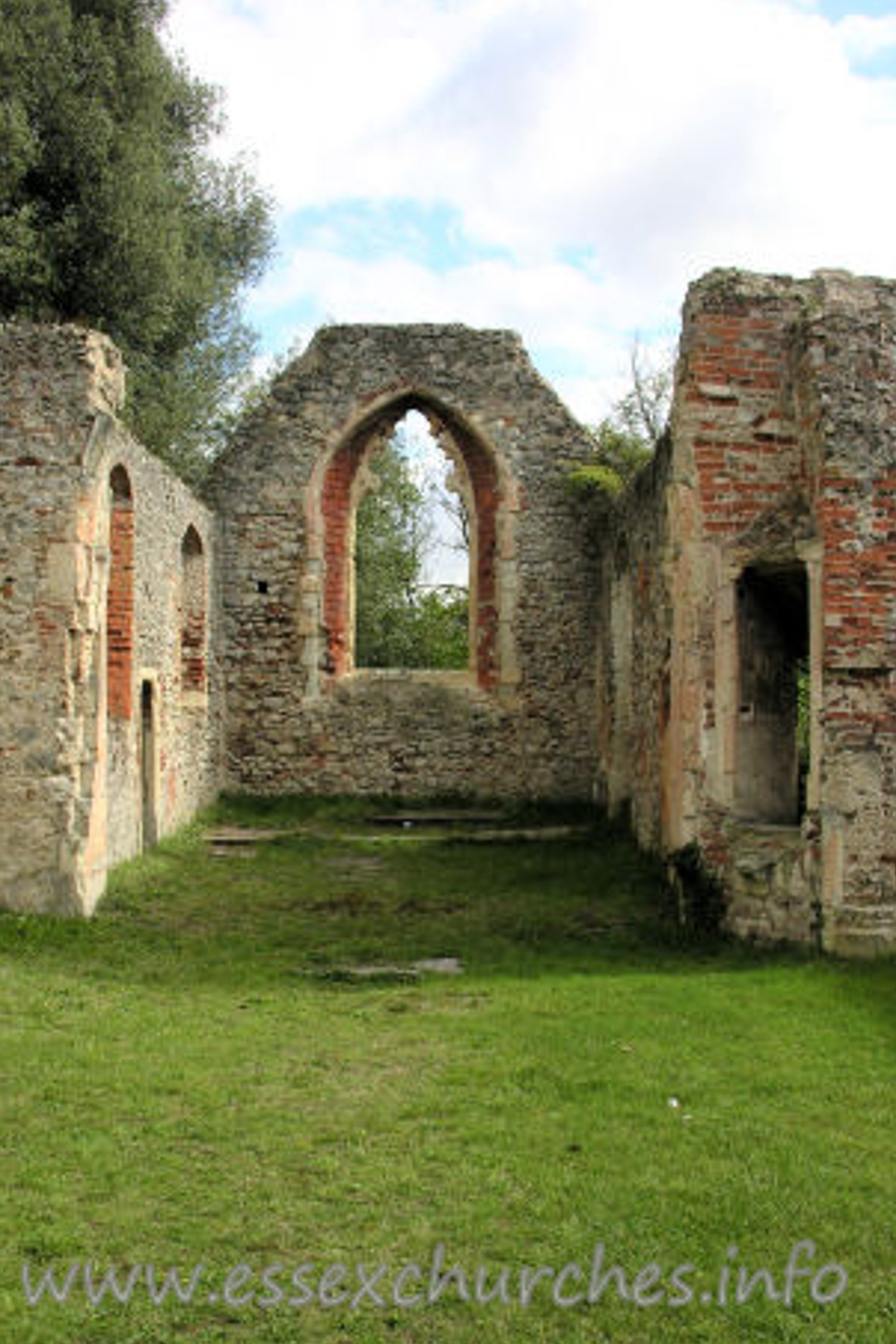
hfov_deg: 35.9
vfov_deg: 51.9
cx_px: 387
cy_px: 673
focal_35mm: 37
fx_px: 1381
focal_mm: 8.9
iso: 50
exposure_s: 1/165
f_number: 5.6
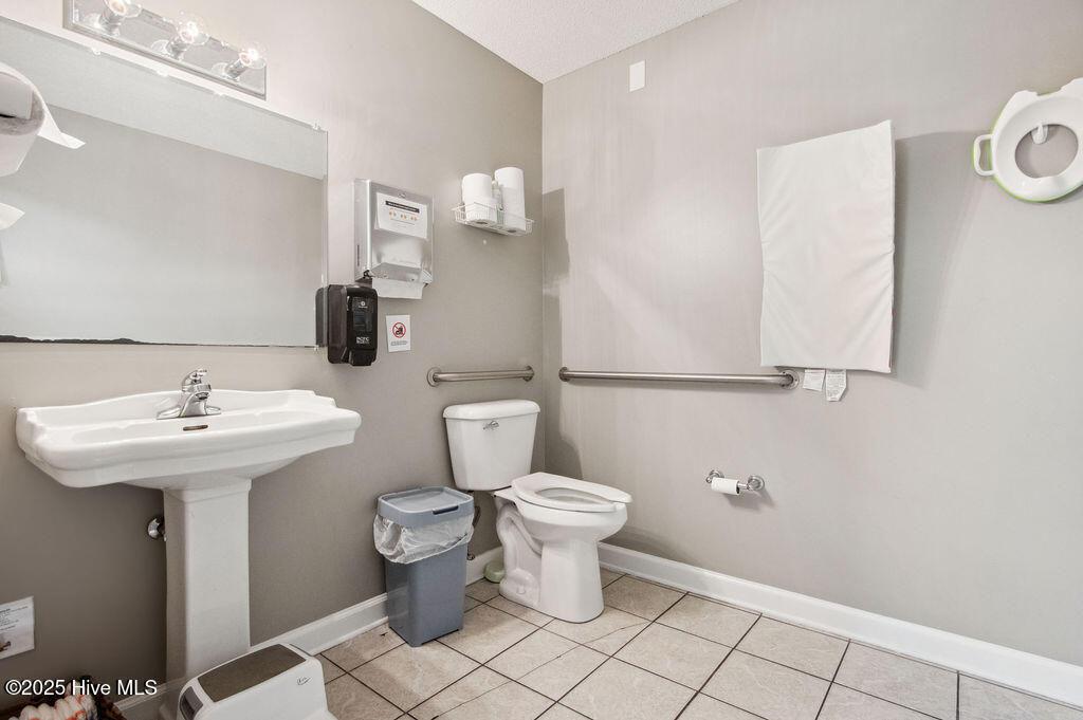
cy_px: 360
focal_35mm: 17
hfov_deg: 93.3
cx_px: 542
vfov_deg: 70.3
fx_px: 511
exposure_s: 1/20
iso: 3600
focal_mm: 17
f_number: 8
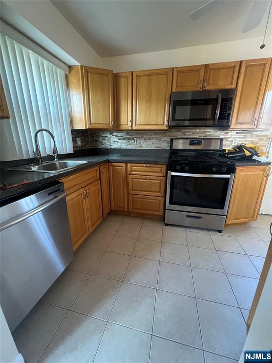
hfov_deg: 89.9
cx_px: 136
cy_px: 182
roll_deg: -0.6
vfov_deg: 106.2
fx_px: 136
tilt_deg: -14.8
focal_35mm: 13
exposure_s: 1/60
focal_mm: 1.57
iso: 400
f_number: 1.8
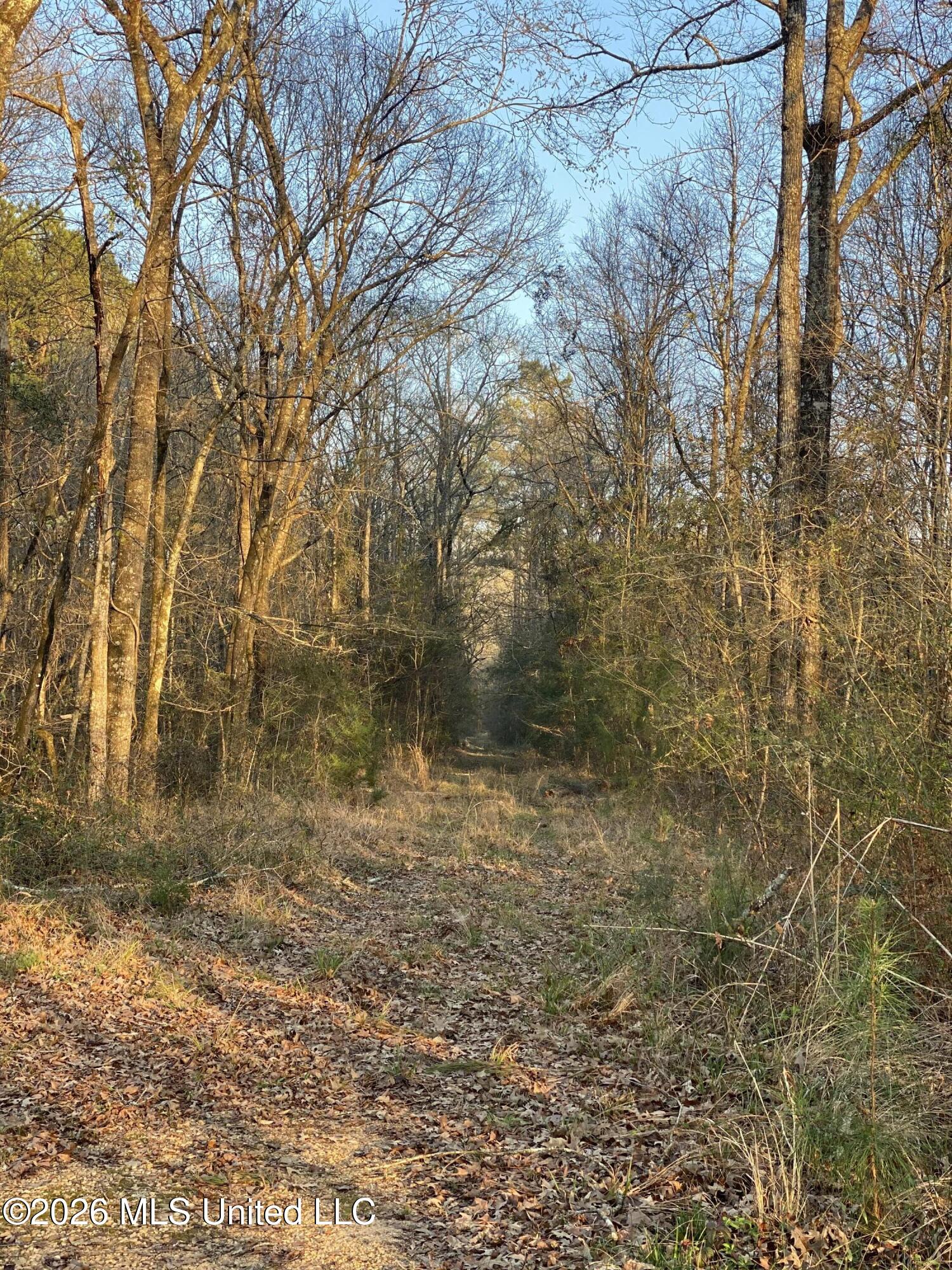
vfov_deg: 36.8
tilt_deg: +3.2
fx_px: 1907
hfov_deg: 28.0
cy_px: 635
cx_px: 476
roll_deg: -1.2
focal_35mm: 52
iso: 25
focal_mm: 6
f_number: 2
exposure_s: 1/122
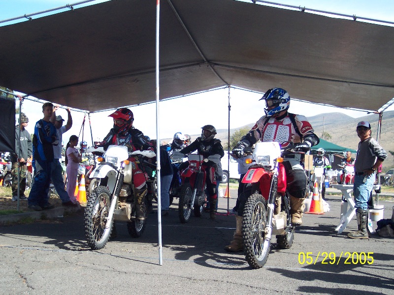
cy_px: 148
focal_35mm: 51
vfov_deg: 28.6
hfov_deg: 37.5
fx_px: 580
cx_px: 197
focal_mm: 10.7
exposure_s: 1/700
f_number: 3.4
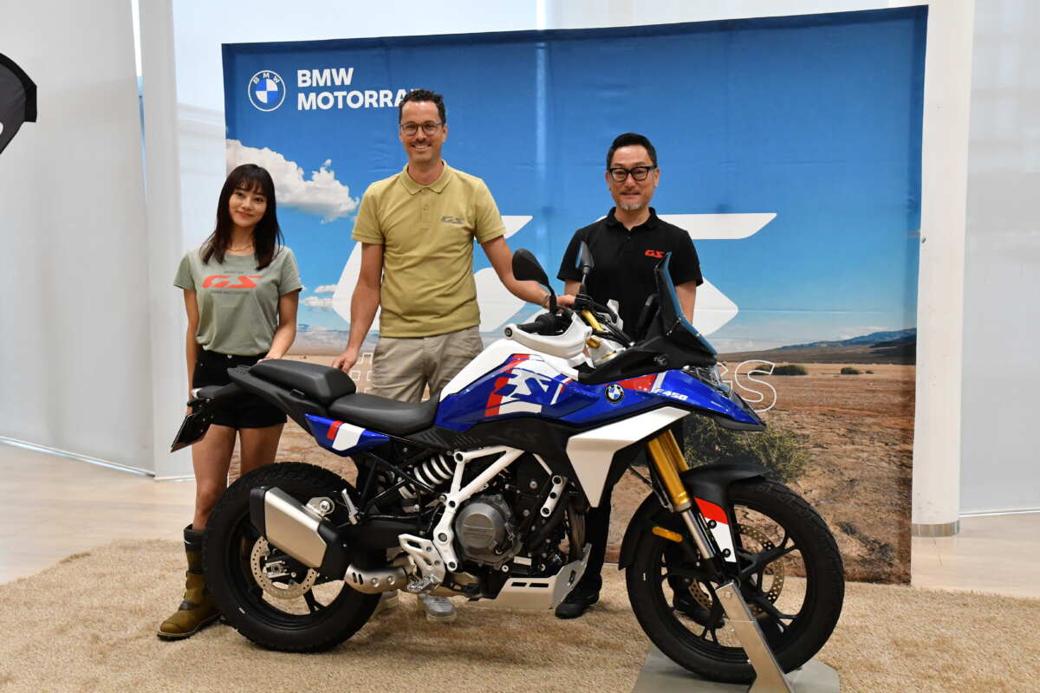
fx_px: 1213
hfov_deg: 46.4
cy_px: 346
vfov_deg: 31.9
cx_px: 520
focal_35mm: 42
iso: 3200
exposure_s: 1/160
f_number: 6.3
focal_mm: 28
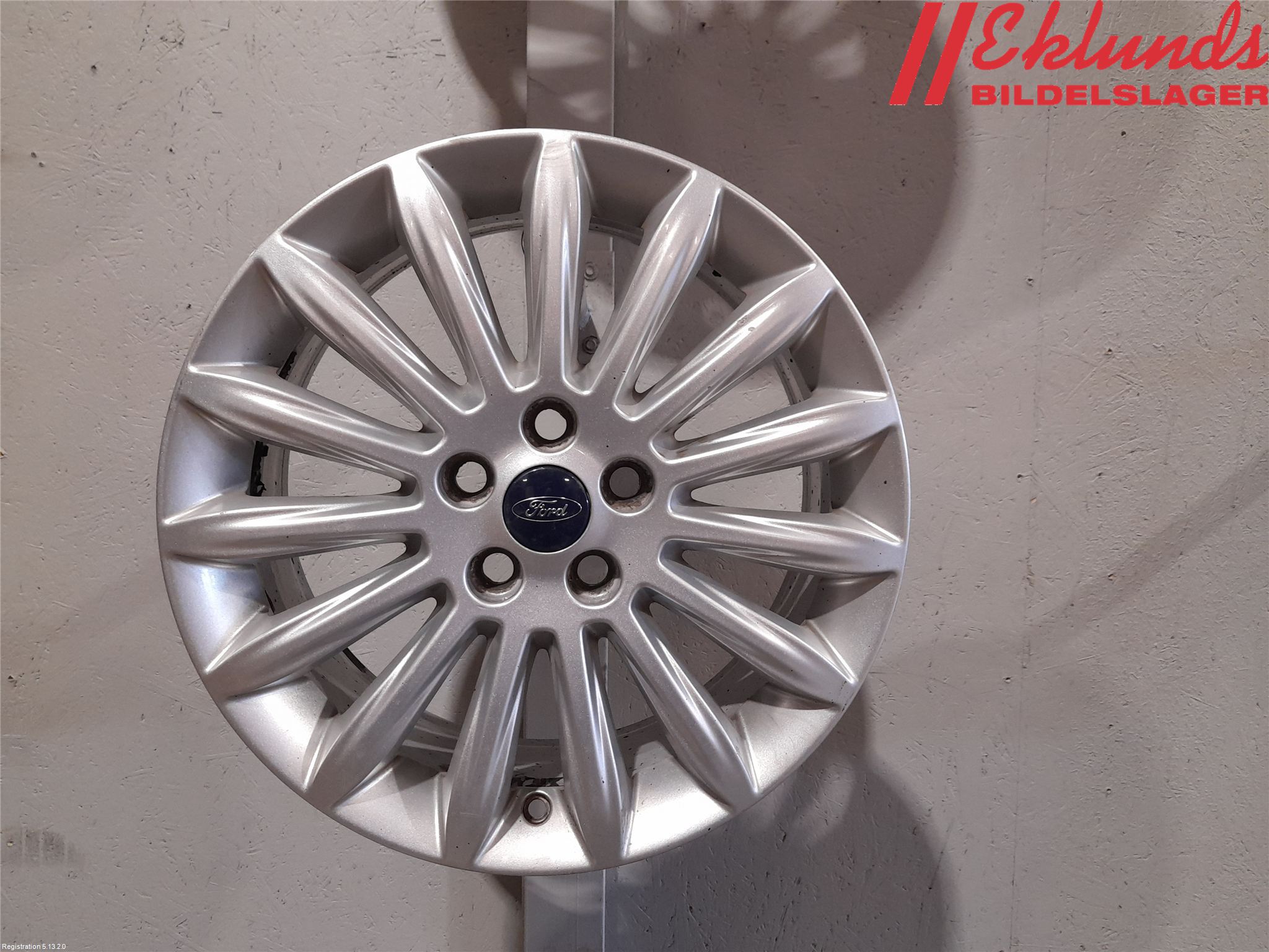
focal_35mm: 25
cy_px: 476
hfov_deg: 69.4
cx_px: 634
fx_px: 916
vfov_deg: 54.9
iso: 200
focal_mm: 4.6
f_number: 2
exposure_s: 1/50
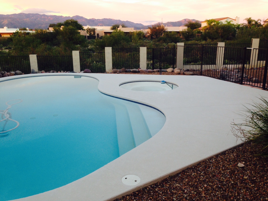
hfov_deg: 55.4
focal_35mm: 33
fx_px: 255
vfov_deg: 42.9
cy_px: 100
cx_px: 134
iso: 50
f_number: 2.4
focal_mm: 4.12
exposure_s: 1/30
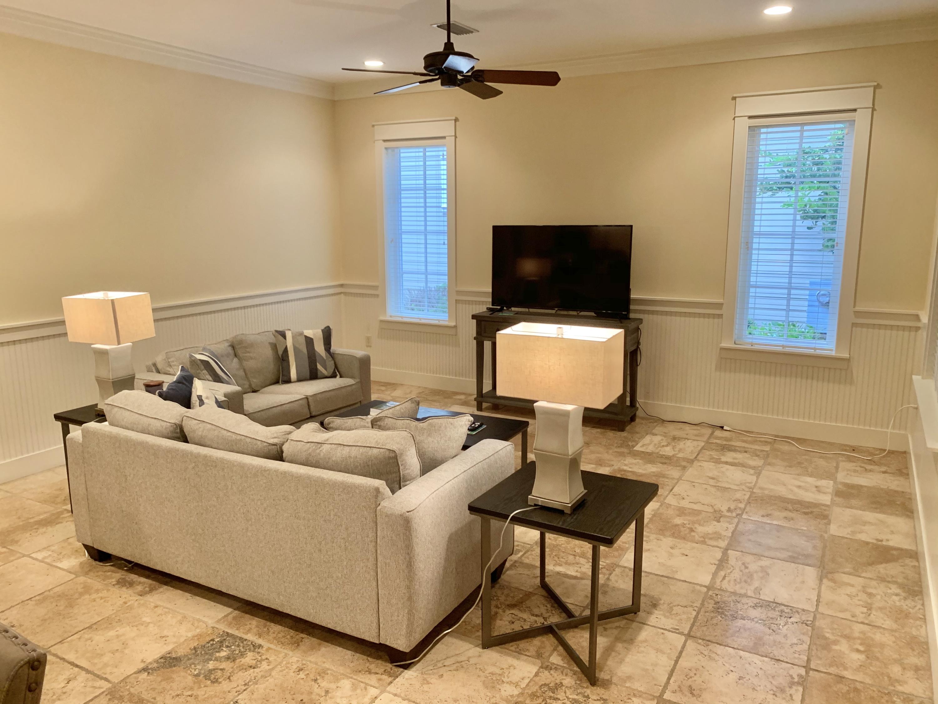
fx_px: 705
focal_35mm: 26
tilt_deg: -10.4
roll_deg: -0.4
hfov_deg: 67.3
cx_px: 469
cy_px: 352
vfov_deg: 53.1
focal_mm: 4.25
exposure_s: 1/60
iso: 200
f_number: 1.8
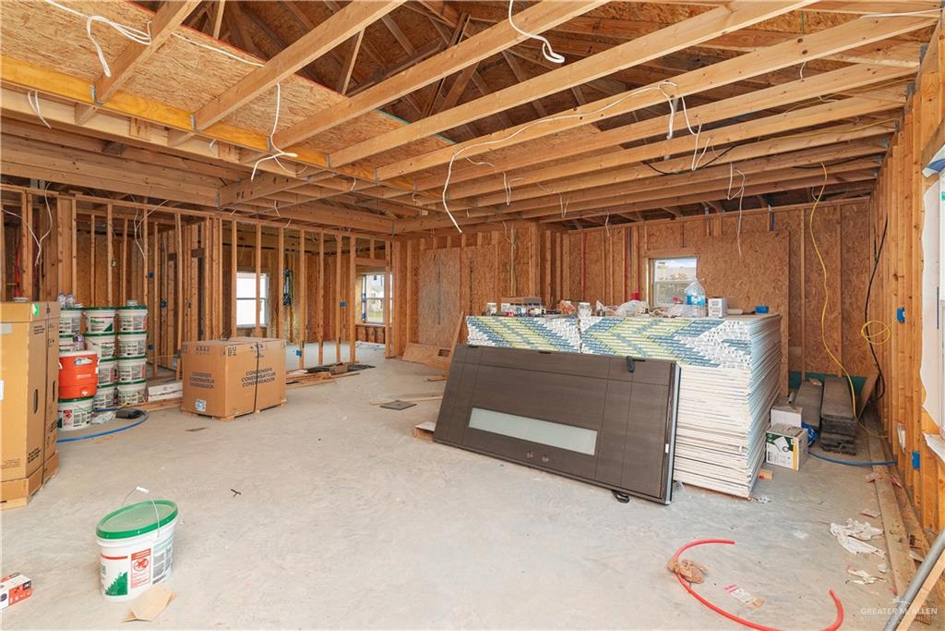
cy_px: 316
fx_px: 420
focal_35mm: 16
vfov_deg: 73.8
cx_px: 472
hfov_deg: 96.7
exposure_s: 1/5
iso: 640
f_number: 7.1
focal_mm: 16
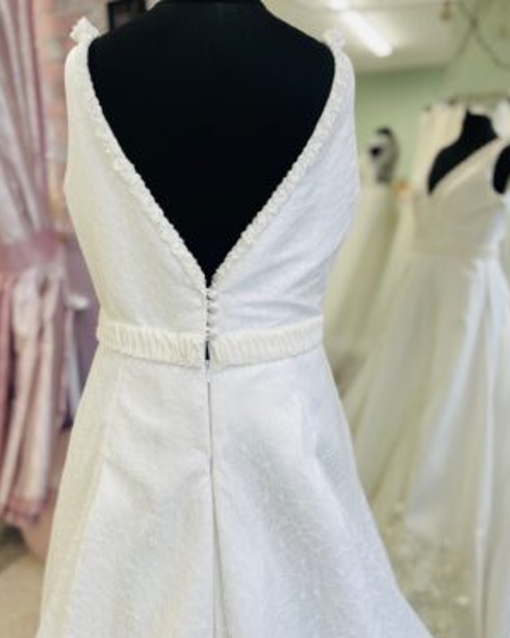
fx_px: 547
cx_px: 239
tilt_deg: -15.3
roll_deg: +1.9
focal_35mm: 29
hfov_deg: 49.9
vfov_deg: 60.3
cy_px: 282
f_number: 1.6
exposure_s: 1/100
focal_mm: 5.1
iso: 64
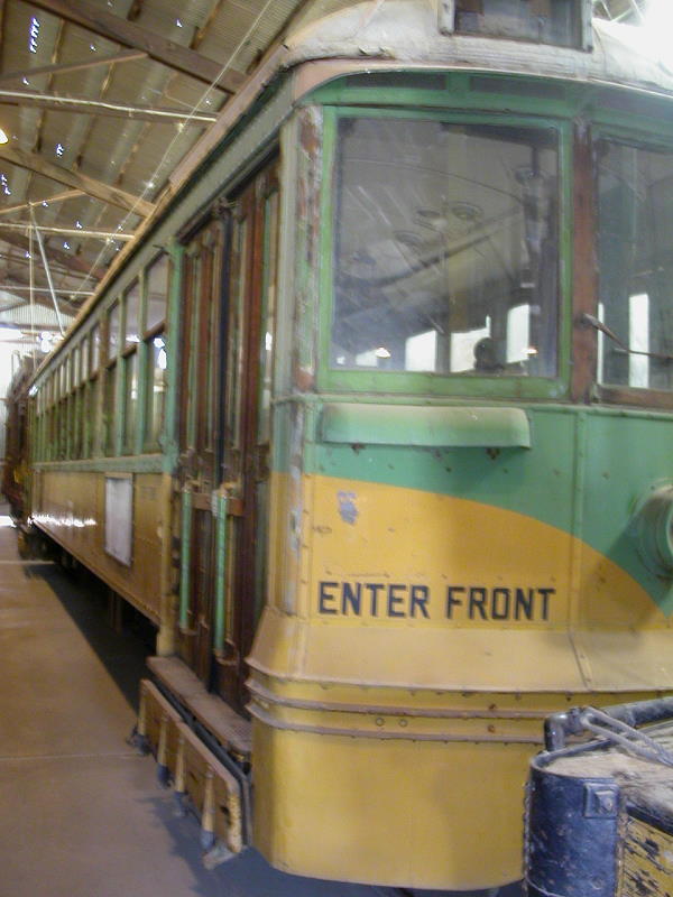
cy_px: 448
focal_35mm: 37
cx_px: 336
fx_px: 959
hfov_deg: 38.7
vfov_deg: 50.1
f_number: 2.7
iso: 200
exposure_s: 1/3.1
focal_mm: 5.6
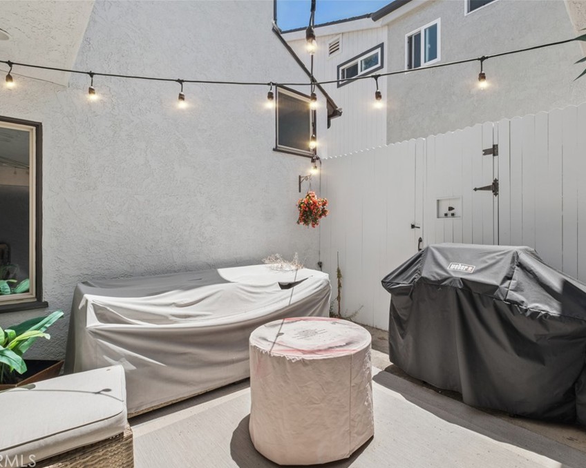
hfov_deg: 89.5
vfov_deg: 77.0
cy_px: 235
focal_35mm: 17
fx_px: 295
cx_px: 315
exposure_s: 1/250
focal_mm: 10
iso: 200
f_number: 8
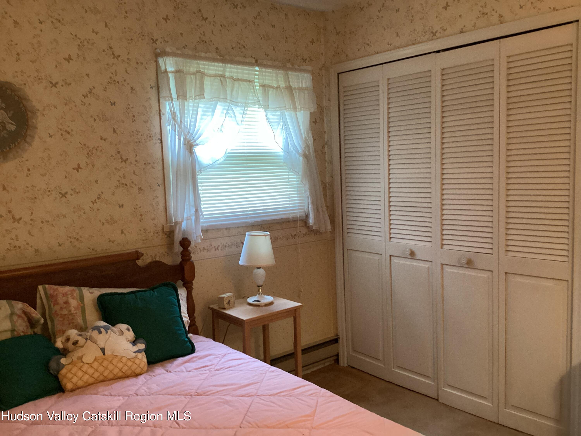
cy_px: 218
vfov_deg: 45.4
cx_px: 290
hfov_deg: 58.4
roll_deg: +2.1
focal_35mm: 31
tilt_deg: -4.9
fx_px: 520
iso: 320
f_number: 2.4
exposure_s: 1/40
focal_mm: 3.3
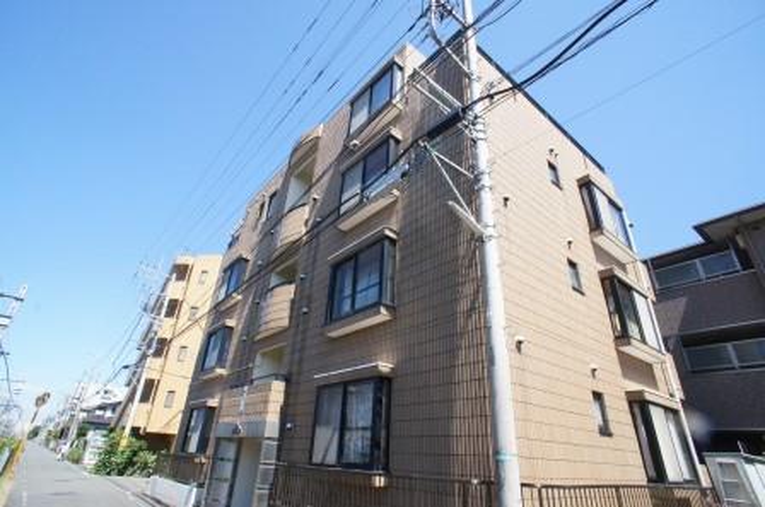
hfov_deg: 73.8
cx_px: 382
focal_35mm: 24
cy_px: 254
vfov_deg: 53.0
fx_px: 509
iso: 400
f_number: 14
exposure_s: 1/125
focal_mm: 16
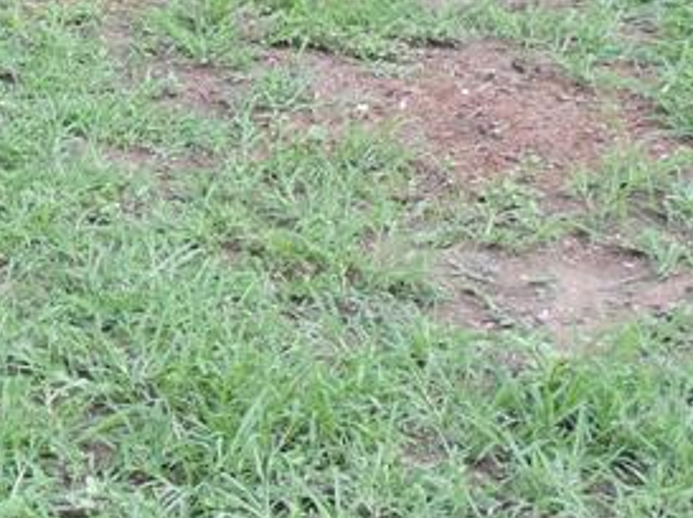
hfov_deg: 15.1
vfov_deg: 11.9
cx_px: -236
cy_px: 201
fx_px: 2479
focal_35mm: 124
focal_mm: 5.8
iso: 80
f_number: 4
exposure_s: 1/60
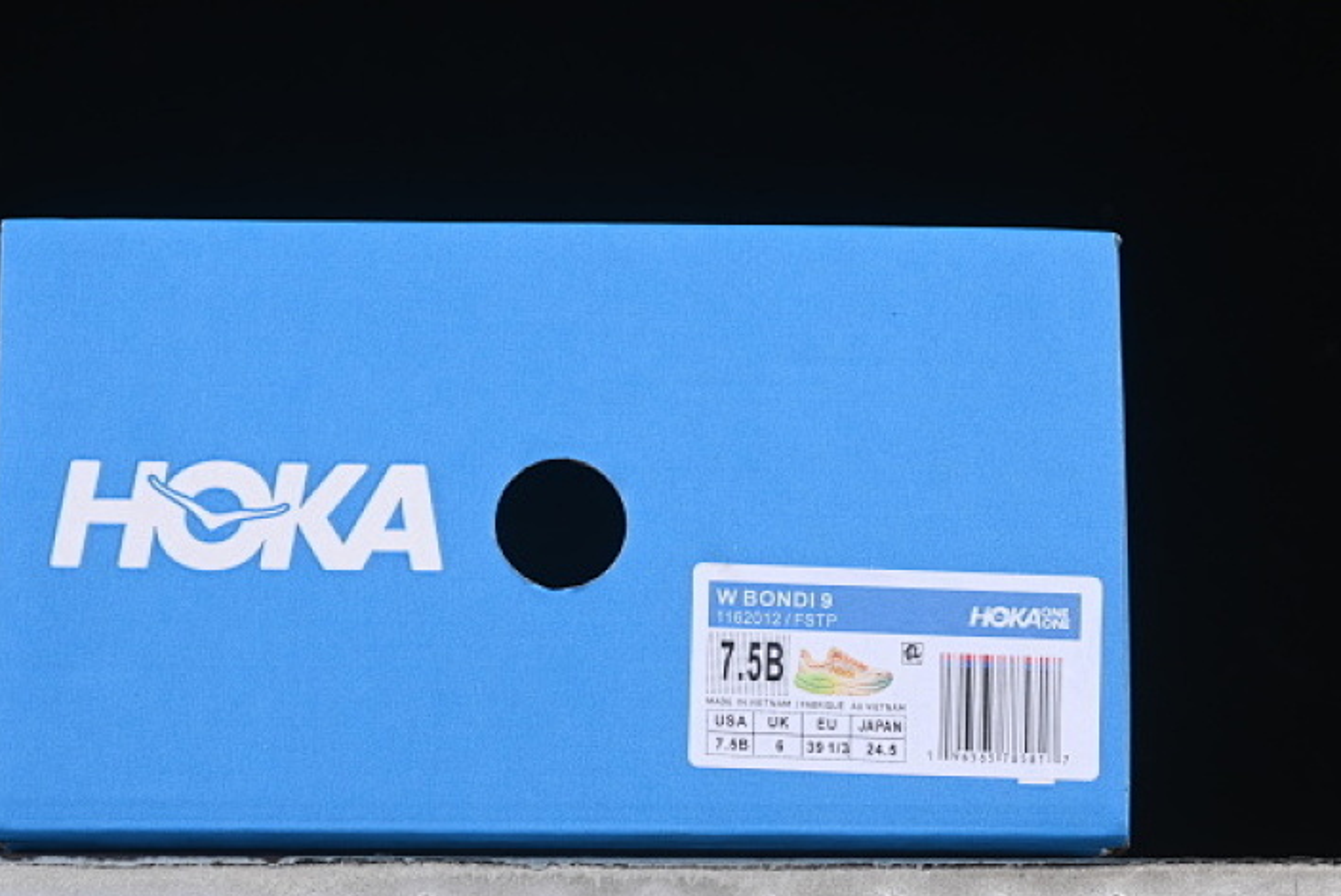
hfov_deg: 17.8
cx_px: 570
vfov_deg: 11.9
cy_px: 427
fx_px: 4285
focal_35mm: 115
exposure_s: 1/80
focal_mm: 50
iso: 160
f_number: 8
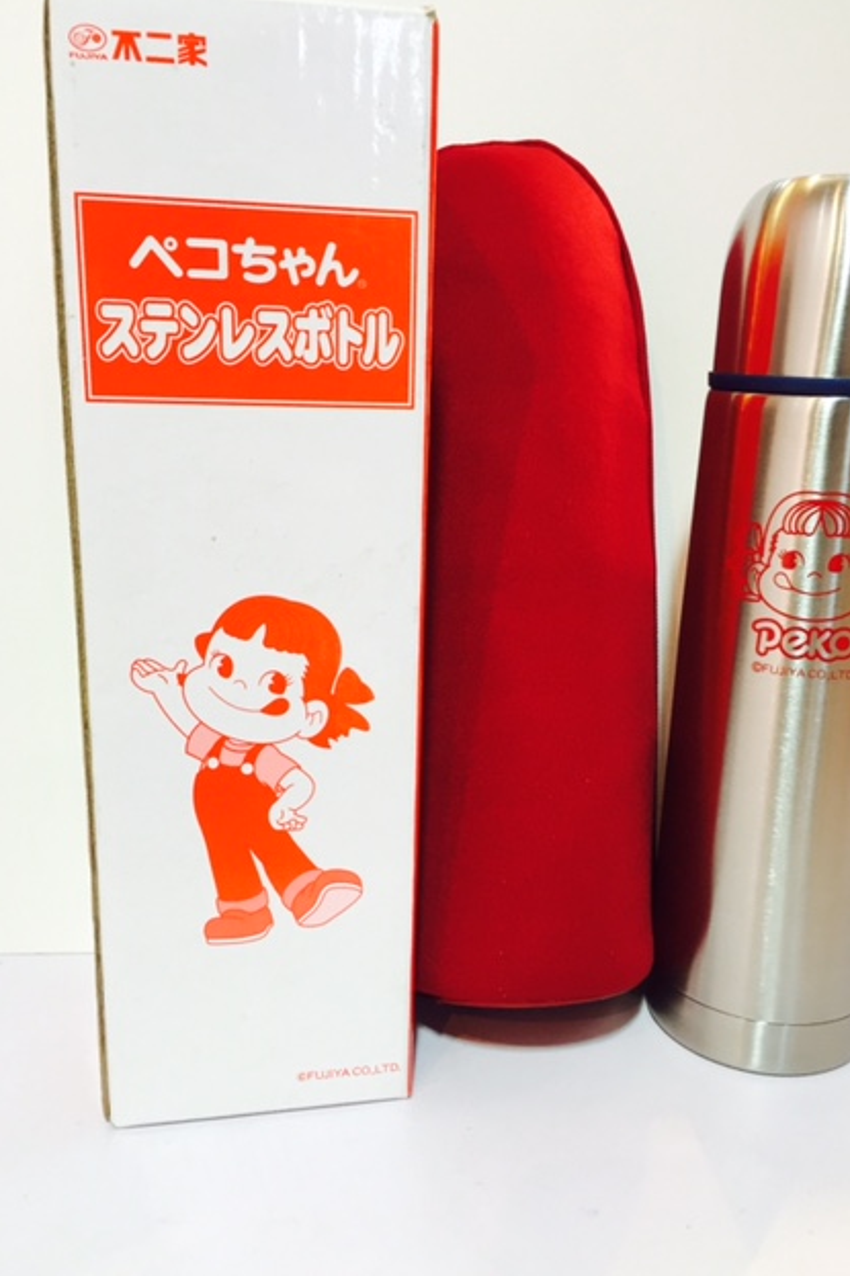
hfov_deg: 42.3
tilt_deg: -12.3
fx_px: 1098
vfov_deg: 60.3
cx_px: 457
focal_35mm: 31
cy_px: 637
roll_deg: -2.0
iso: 100
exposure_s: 1/33
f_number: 2.2
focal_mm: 4.15
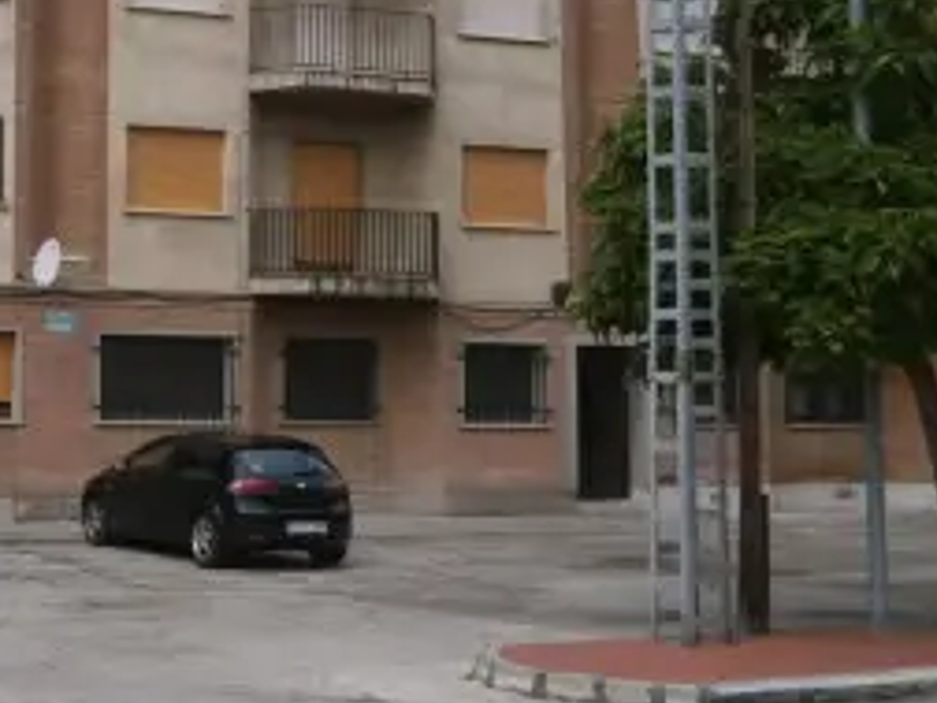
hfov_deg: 26.9
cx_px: -108
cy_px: 197
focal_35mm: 66
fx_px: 1787
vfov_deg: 22.1
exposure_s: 1/1600
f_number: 2.8
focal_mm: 4.7
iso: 100
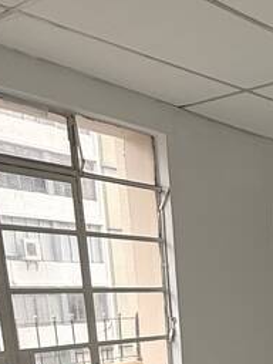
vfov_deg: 26.7
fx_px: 620
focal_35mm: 59
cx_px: 306
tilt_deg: -19.2
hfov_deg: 23.2
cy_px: 493
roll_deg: -0.8
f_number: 2.2
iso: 64
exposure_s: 1/99
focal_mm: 2.22
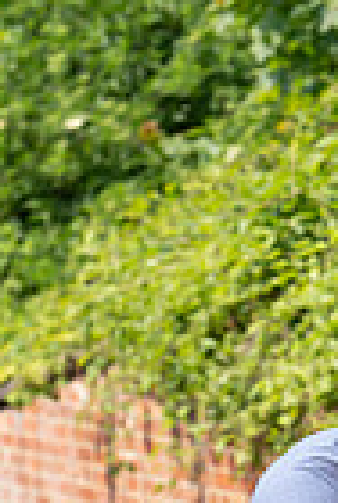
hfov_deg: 5.9
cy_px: 618
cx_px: 457
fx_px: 3279
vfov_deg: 8.7
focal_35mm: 234
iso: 200
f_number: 5.6
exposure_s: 1/640
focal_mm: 73
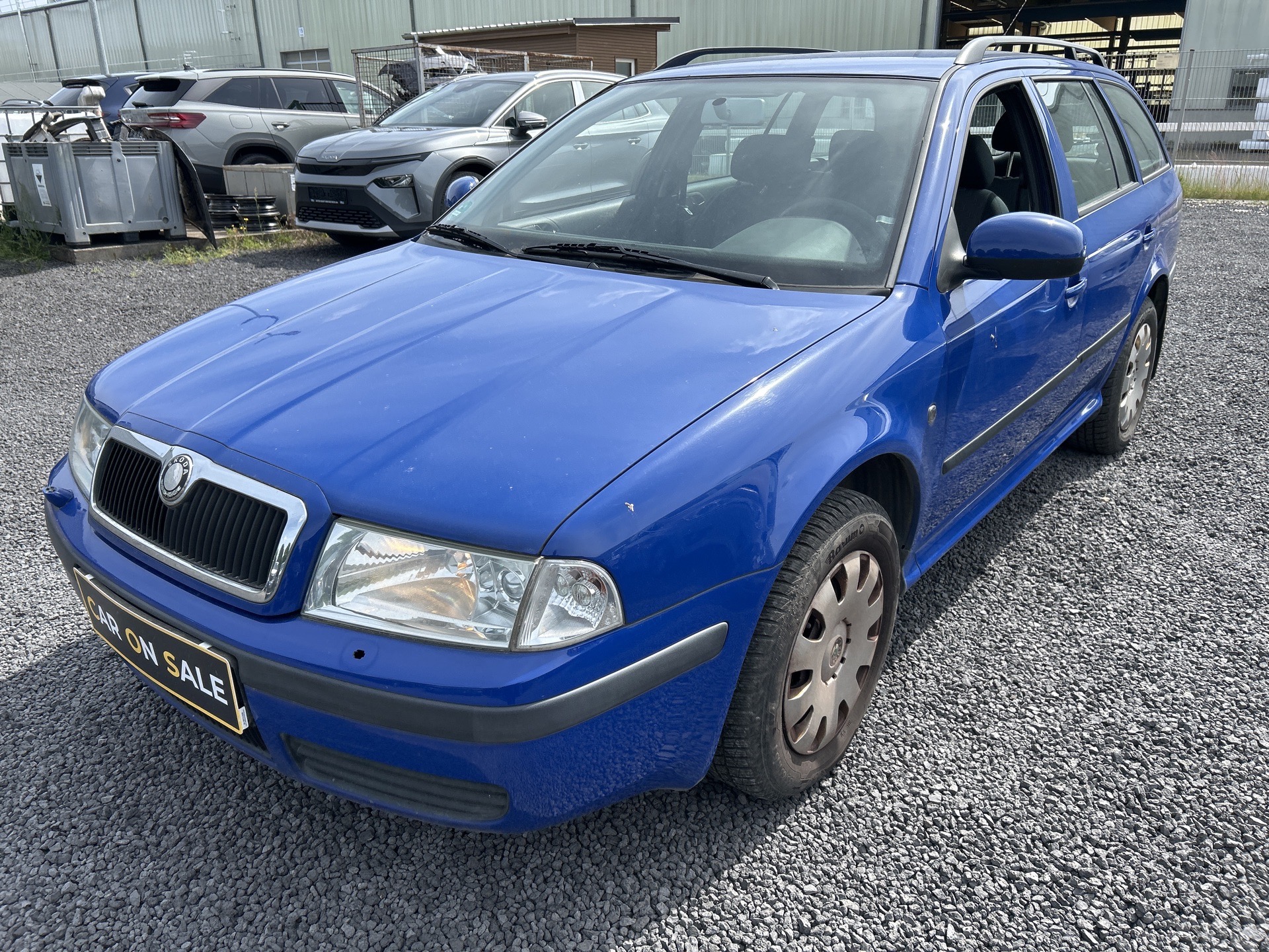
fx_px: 953
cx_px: 634
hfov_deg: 67.3
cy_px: 476
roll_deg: +3.7
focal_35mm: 26
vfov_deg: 53.1
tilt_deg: -18.7
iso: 50
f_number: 1.5
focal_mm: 5.7
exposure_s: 1/2123
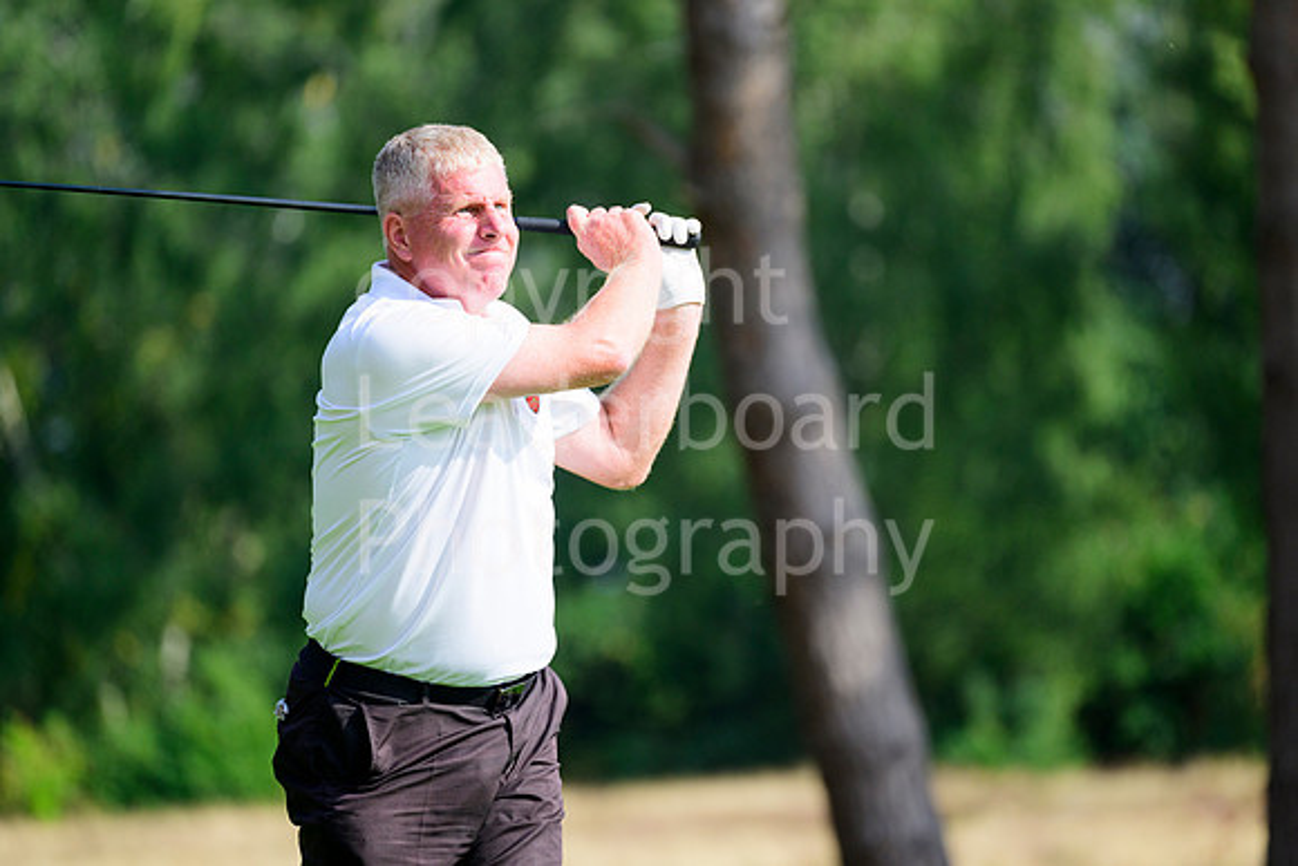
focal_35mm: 330
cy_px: 433
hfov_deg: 6.2
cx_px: 649
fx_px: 11901
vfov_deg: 4.2
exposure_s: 1/2000
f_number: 5.6
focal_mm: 330
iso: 500
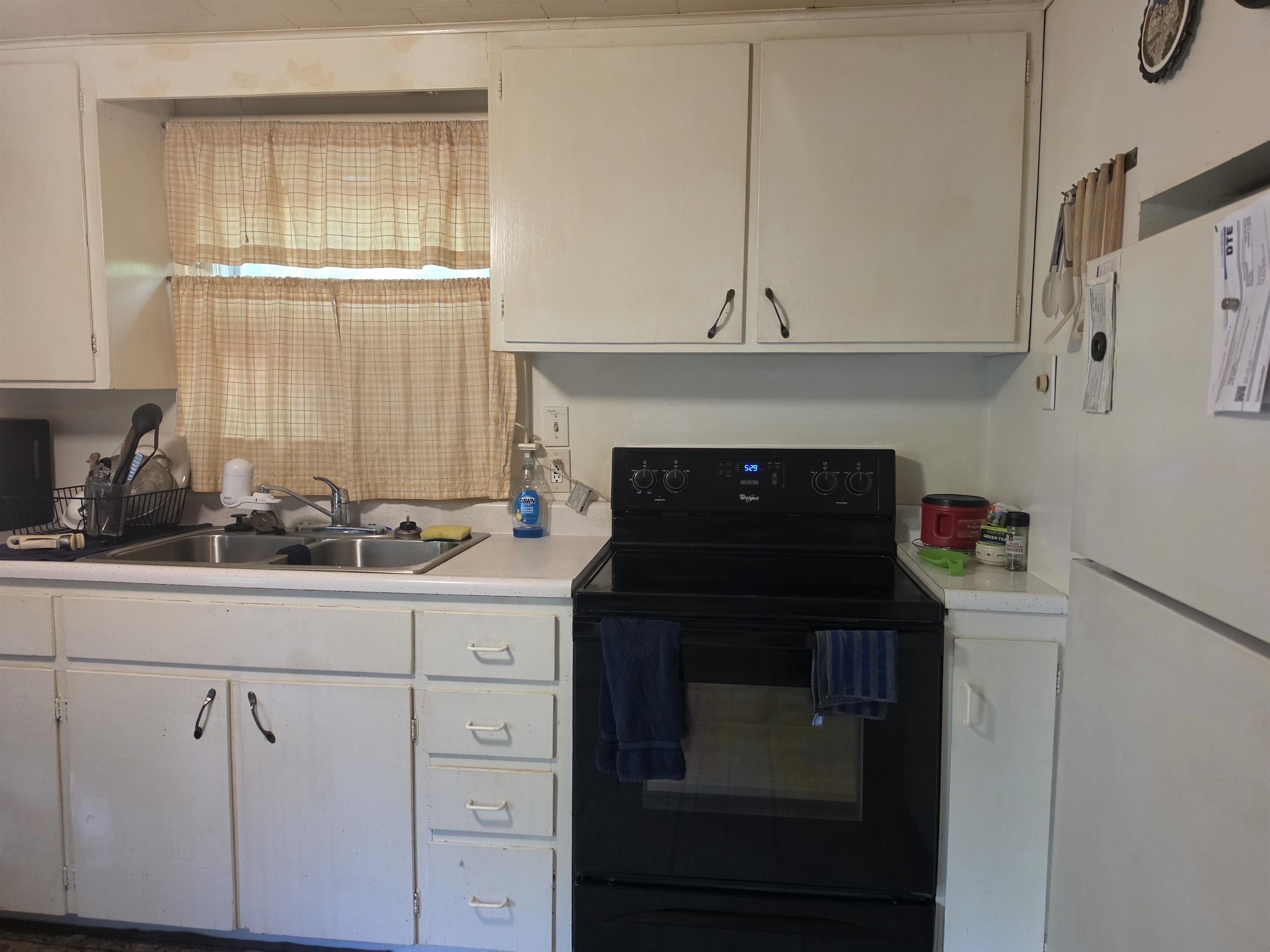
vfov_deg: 58.9
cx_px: 635
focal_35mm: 23
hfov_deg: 73.9
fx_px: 844
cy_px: 476
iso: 500
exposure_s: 1/120
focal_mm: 6.5
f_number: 1.4
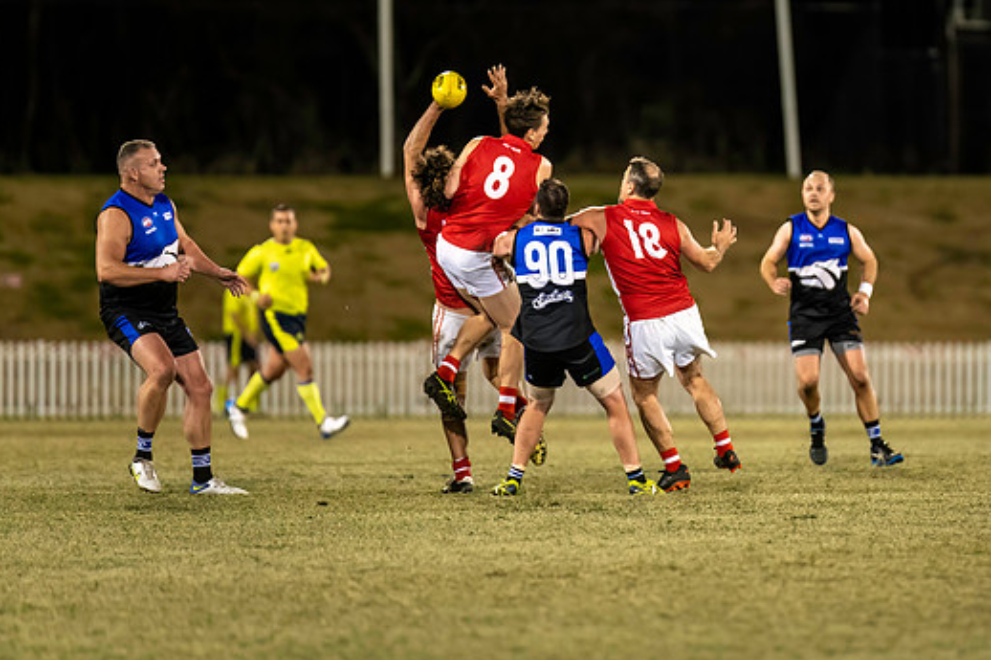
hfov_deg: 5.0
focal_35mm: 415
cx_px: 667
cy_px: 231
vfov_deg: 3.3
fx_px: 11420
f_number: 2.8
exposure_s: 1/1250
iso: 2800
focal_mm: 300
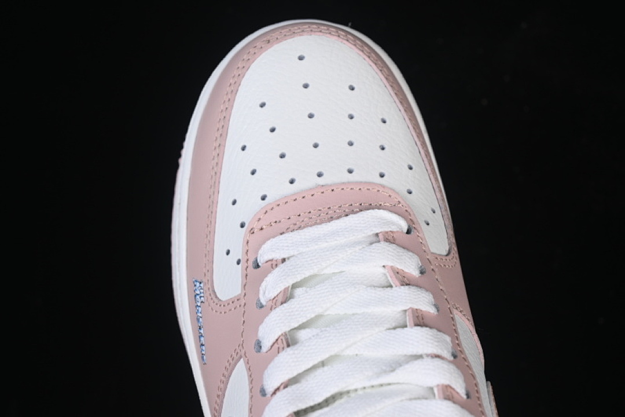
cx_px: 312
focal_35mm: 75
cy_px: 208
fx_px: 1302
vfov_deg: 18.2
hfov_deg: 27.0
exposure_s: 1/80
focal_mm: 50
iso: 160
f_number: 7.1
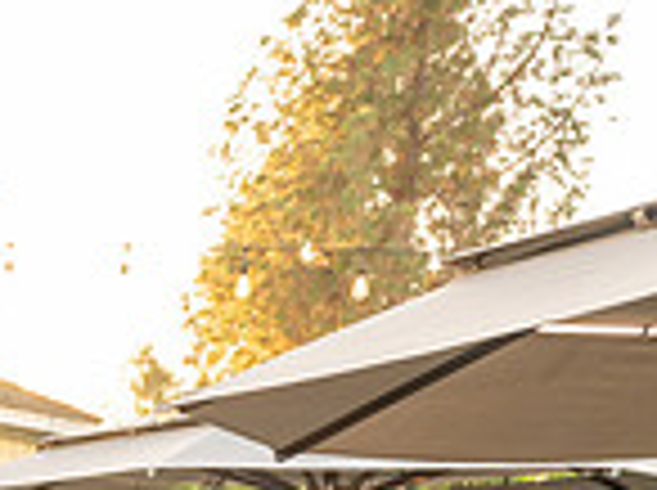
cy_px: 861
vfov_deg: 14.3
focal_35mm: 92
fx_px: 1743
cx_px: -441
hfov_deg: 18.0
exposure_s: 1/200
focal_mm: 24
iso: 500
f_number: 5.6
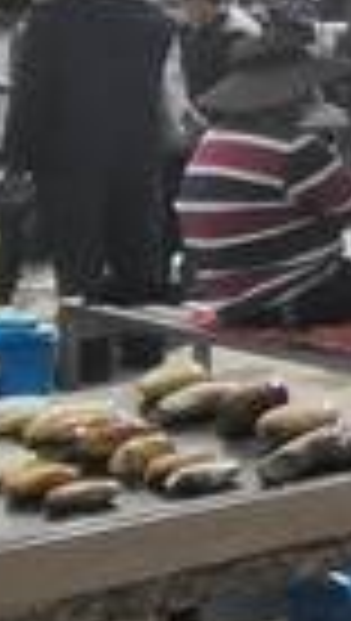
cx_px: 1728
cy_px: 76
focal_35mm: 107
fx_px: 1764
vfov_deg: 19.6
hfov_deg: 6.4
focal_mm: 2.26
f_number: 2.2
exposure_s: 1/4329
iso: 50
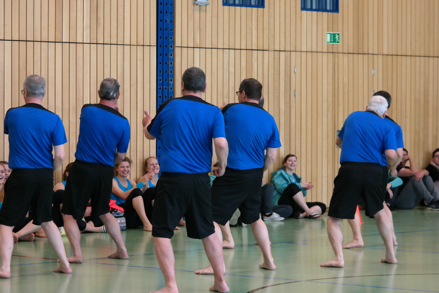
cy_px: 139
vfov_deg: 9.6
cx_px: 229
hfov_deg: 14.3
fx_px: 1744
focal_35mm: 143
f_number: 4.5
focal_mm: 82
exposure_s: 1/125
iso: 1600
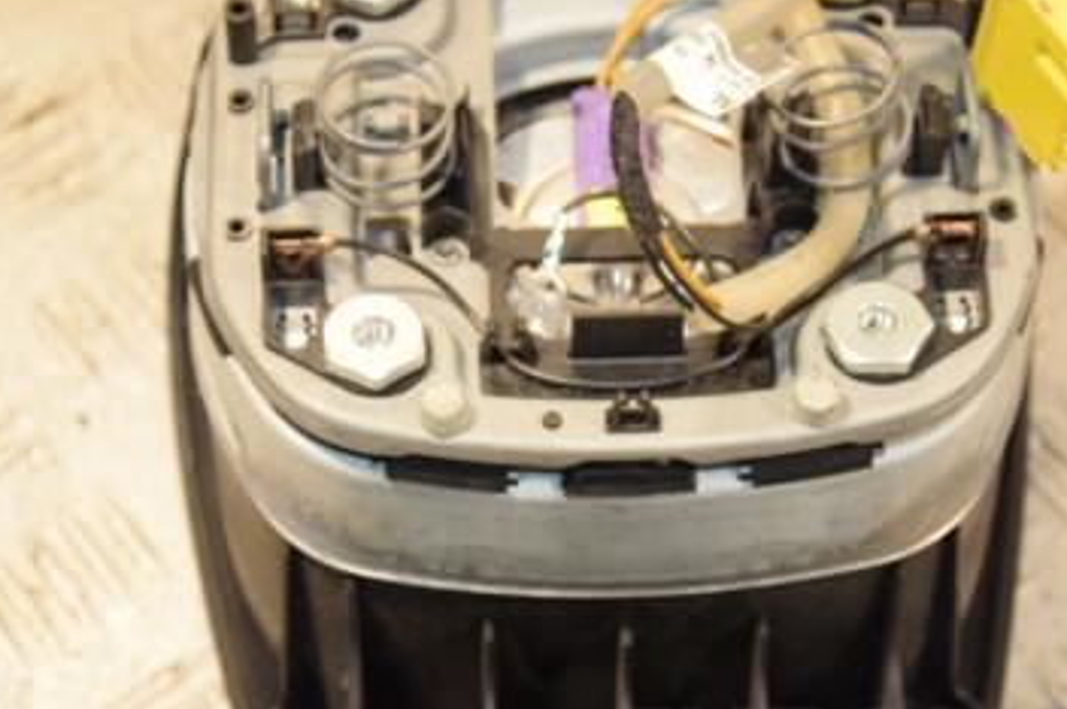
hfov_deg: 16.0
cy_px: 351
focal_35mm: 128
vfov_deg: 10.7
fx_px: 3790
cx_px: 555
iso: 800
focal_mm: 50
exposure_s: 1/200
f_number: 5
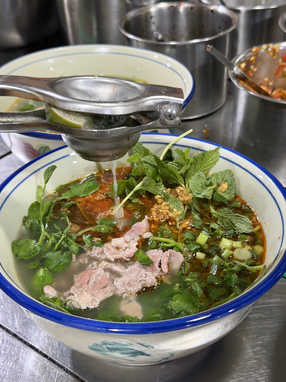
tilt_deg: -36.7
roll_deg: +2.0
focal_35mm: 48
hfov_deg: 30.3
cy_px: 191
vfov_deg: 39.7
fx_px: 529
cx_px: 143
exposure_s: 1/33
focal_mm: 6.76
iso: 250
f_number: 1.78
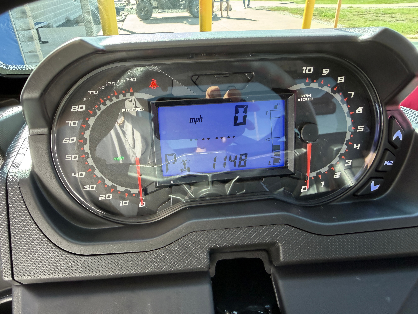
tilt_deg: -30.1
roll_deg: +2.4
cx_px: 209
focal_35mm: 24
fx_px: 290
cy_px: 157
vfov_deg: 56.8
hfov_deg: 71.6
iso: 160
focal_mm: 2.22
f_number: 2.2
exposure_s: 1/121
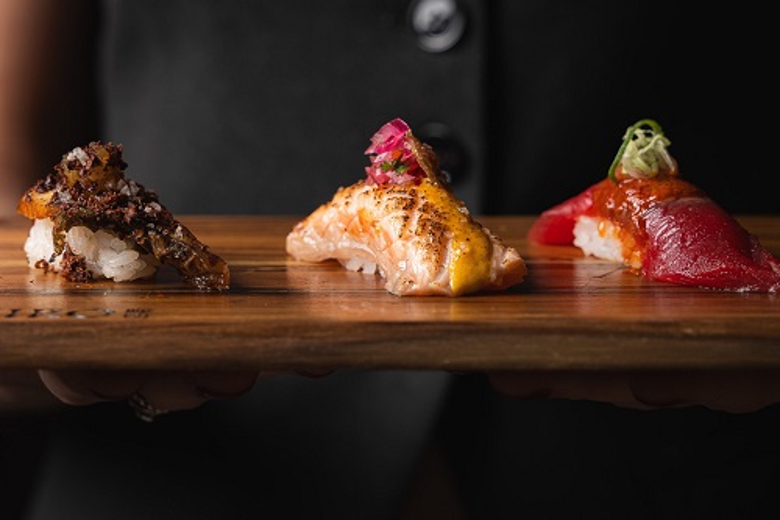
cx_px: 390
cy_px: 260
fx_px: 2416
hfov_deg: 18.3
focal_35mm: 112
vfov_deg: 12.3
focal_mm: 70
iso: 125
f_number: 5.6
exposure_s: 1/125
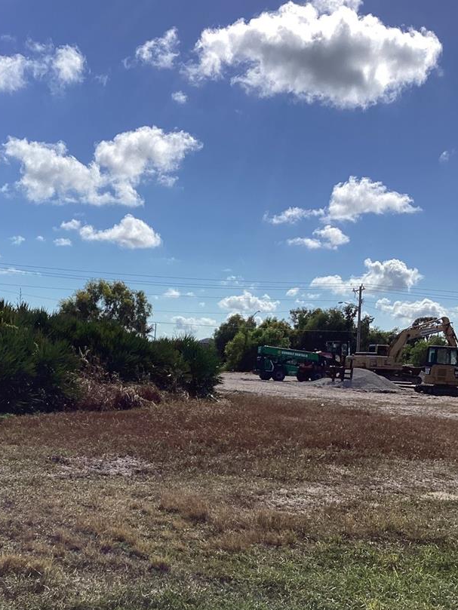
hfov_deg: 31.2
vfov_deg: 40.5
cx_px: 138
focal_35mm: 46
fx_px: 811
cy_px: 428
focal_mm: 3.3
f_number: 2.4
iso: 25
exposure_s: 1/3546
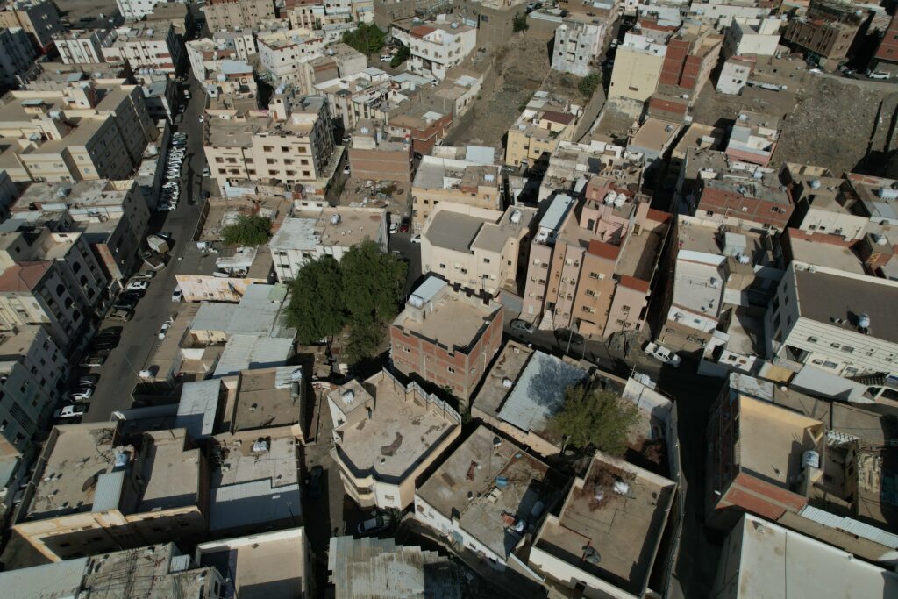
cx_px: 449
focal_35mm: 22
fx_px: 549
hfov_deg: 78.6
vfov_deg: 57.2
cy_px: 300
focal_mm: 8.38
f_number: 2.8
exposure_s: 1/8000
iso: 110
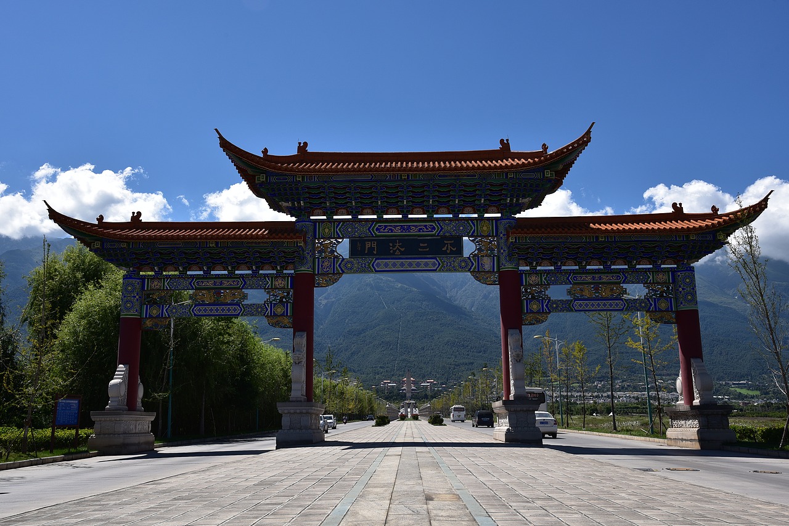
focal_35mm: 35
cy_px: 263
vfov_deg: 37.9
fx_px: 767
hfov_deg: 54.4
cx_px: 394
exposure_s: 1/500
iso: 320
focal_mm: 35
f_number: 11
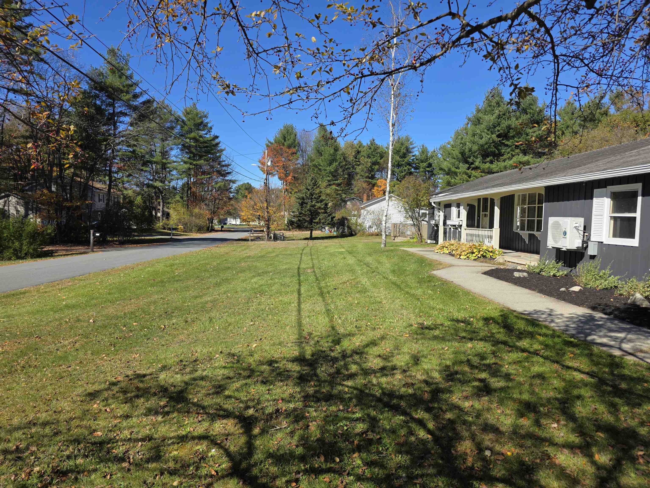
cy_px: 244
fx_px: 432
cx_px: 325
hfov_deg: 73.9
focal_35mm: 23
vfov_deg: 58.9
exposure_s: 1/4237
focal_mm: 6.3
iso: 80
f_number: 1.7
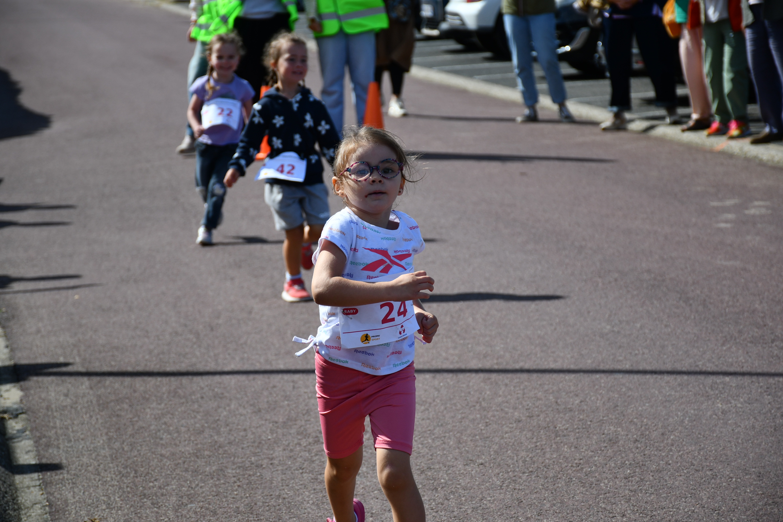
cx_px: 394
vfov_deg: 9.0
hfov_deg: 13.5
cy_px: 261
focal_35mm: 152
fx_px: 3306
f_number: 5.6
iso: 200
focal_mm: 100
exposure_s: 1/1600
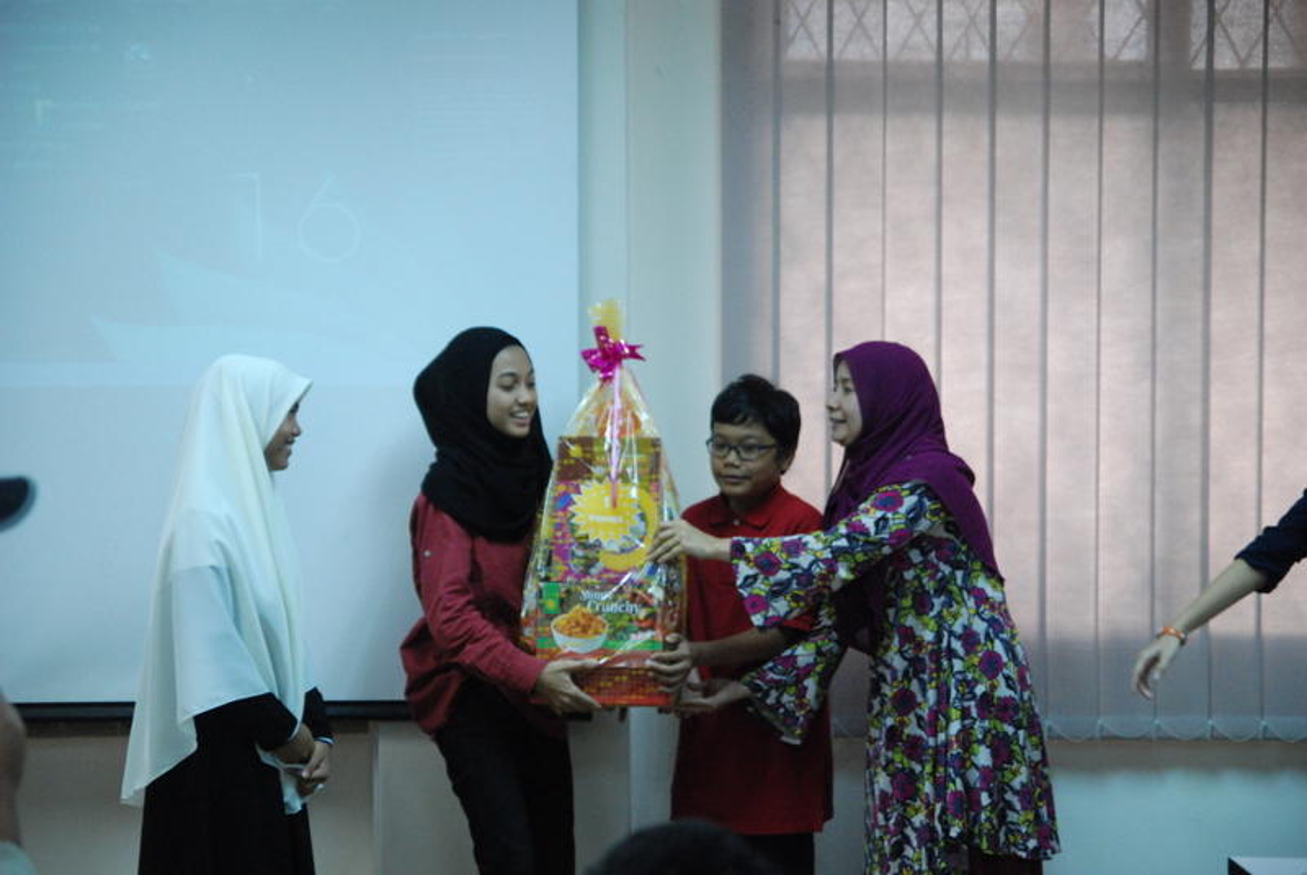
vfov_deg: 18.2
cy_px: 438
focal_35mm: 75
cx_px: 654
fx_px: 2727
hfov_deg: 27.0
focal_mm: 50
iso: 1600
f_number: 13
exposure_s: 1/160
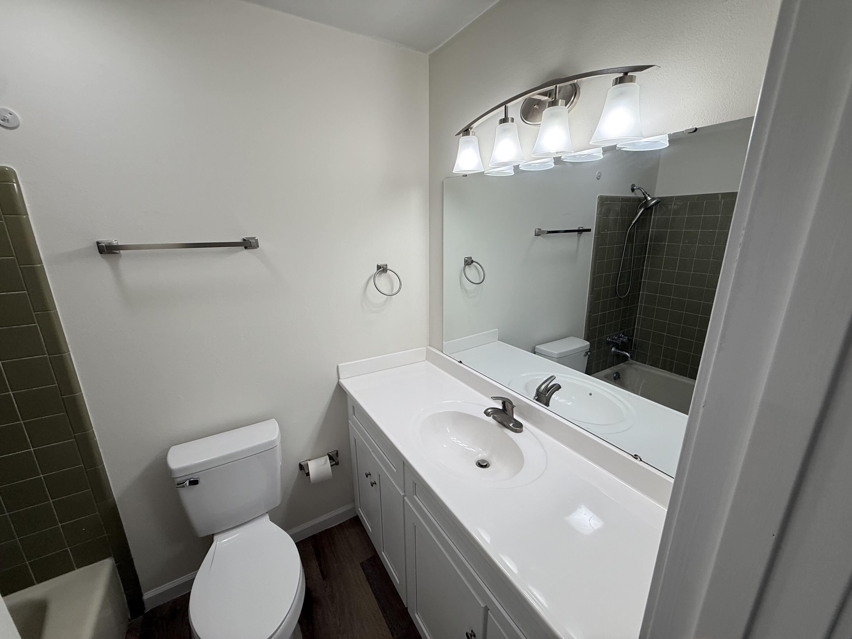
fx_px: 345
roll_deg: +0.3
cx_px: 426
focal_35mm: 14
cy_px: 320
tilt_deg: -14.7
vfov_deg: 85.7
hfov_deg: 102.1
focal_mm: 2.22
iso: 80
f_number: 2.2
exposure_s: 1/120
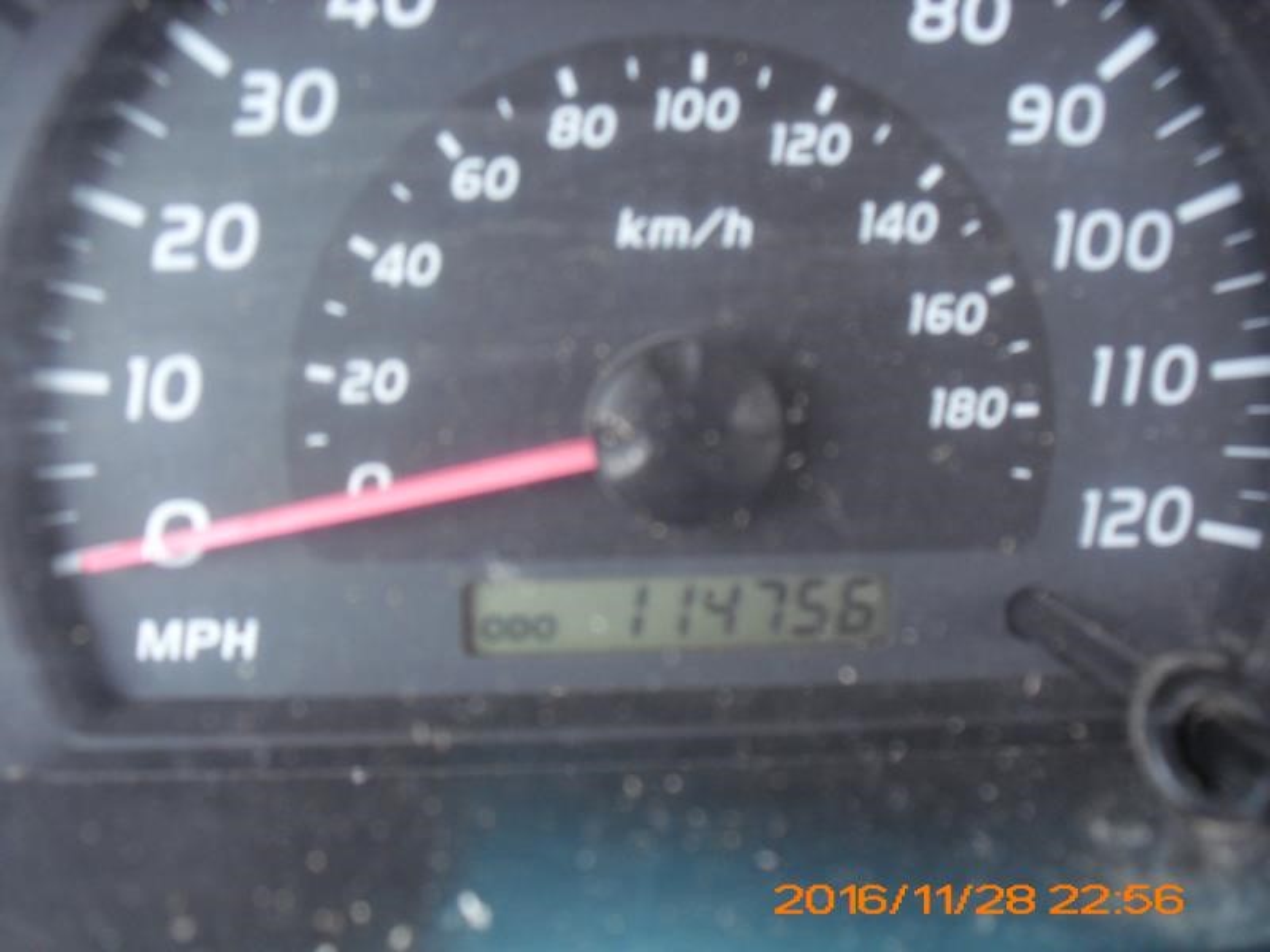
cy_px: 476
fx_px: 1321
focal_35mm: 36
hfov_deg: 51.4
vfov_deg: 39.7
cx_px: 635
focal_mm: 6.3
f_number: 3.1
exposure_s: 1/8
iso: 200
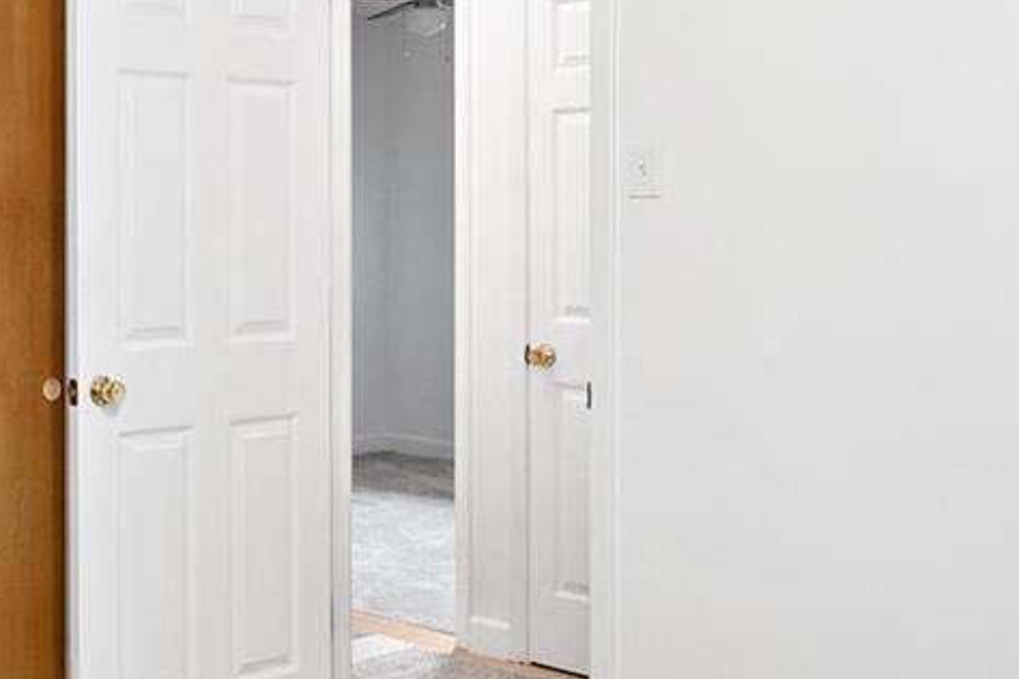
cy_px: 263
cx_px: 92
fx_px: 1528
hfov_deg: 34.7
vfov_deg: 25.0
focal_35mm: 54
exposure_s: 1.3
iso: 400
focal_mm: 8
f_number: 8
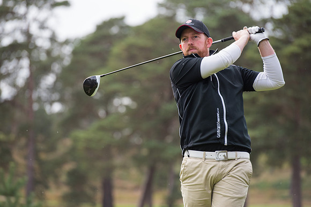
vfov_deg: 6.9
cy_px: 104
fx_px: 1728
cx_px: 156
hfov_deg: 10.3
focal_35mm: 200
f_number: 4
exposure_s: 1/1250
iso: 1000
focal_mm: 200
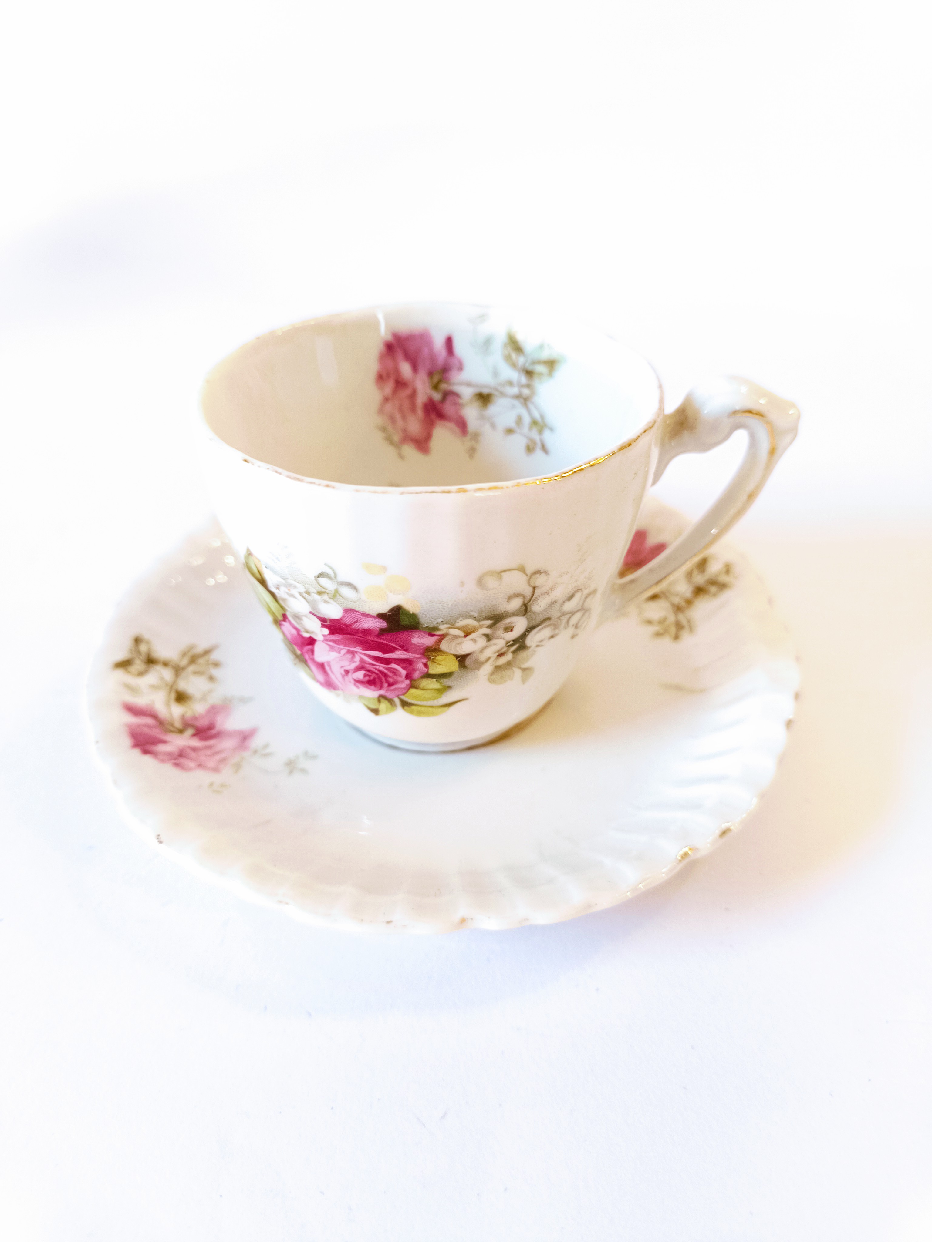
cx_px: 466
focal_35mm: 24
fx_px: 862
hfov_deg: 56.8
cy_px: 621
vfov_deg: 71.6
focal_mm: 5.59
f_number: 1.88
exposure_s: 1/33.3
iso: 678
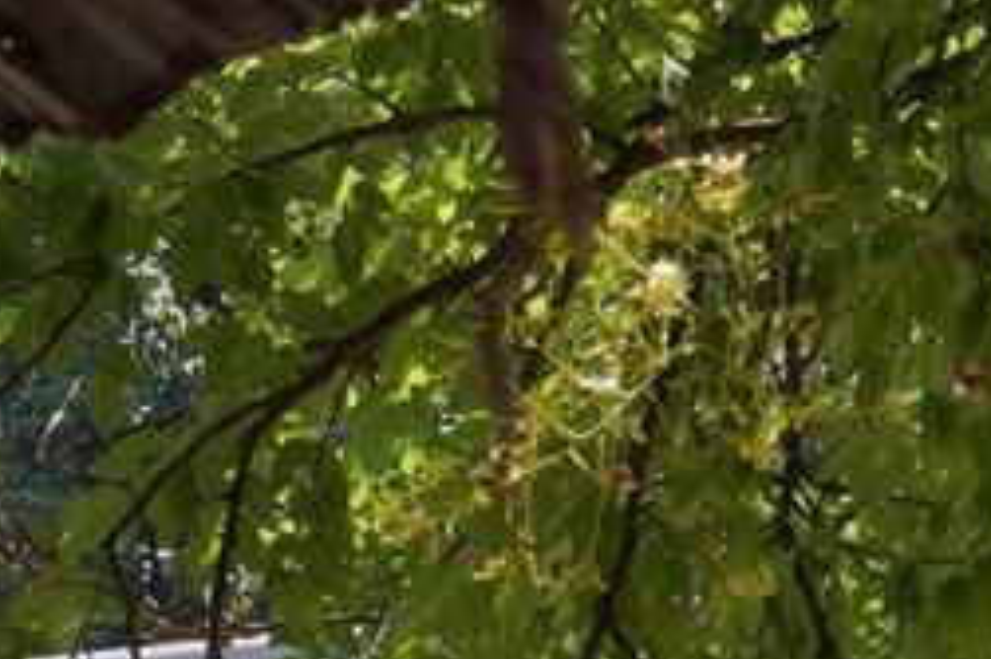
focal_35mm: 279
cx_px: -316
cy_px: 2155
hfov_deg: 7.3
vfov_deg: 4.7
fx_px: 7675
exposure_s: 1/100
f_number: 10
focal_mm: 35
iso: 125
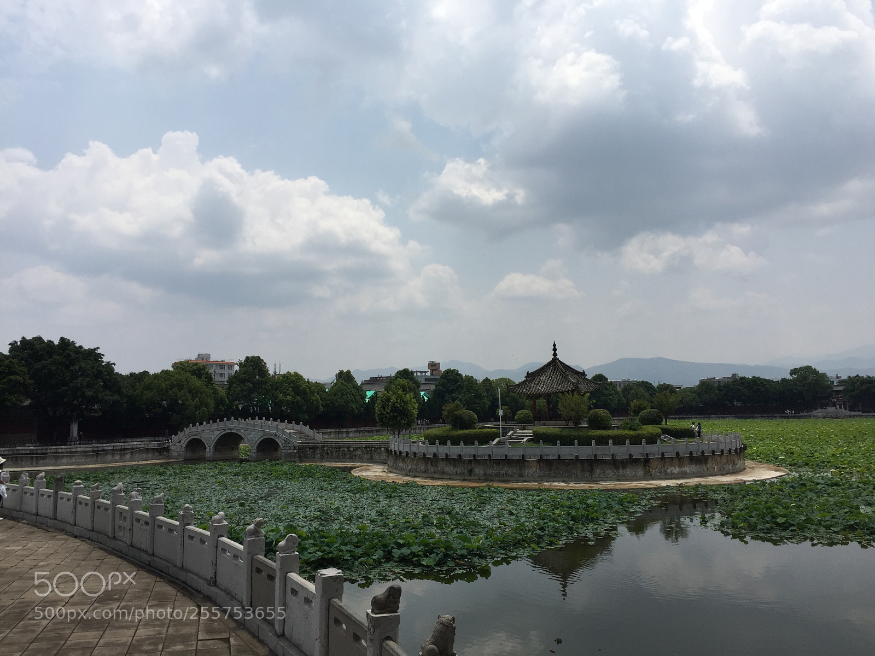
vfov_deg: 48.2
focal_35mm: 29
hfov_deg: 61.7
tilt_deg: +5.8
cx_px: 438
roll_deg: +0.0
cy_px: 328
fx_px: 733
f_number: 2.2
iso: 32
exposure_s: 1/4405
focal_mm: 4.15
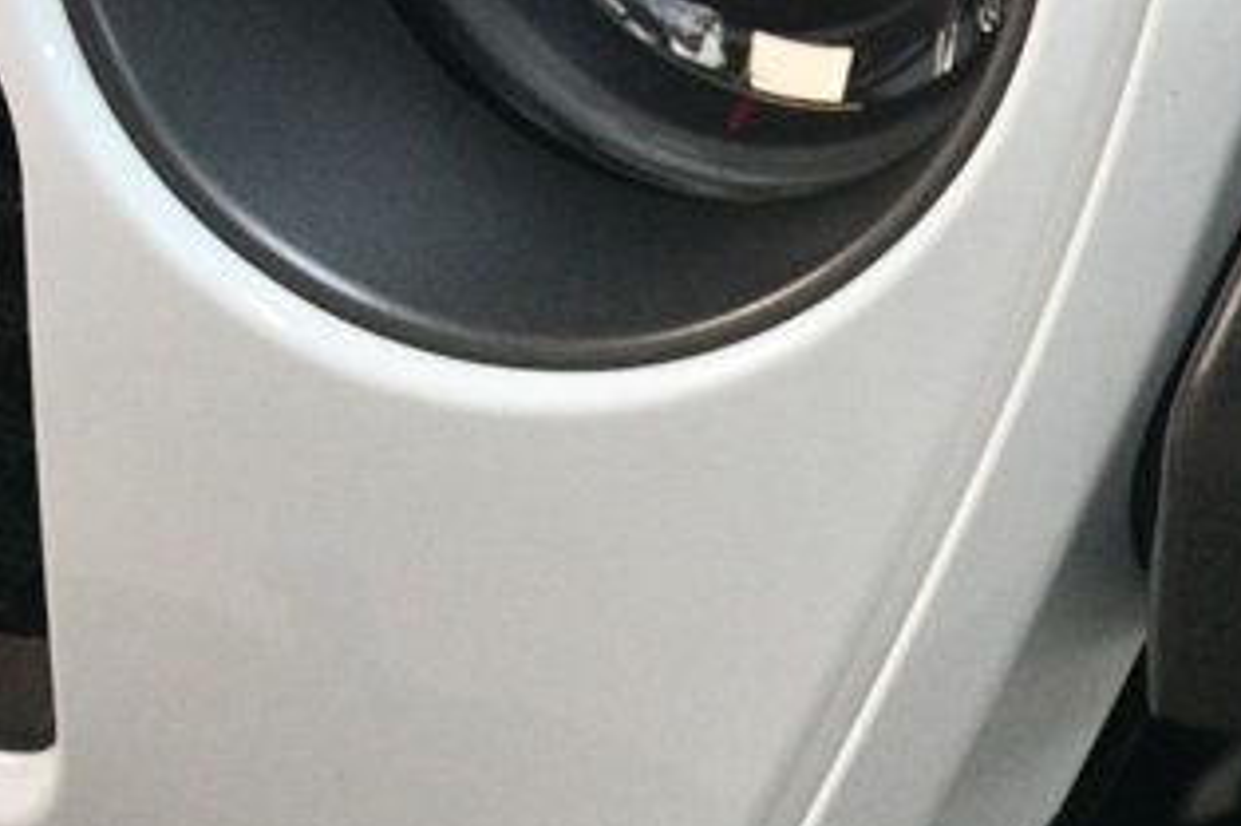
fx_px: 4375
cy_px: 332
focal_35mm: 127
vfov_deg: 10.8
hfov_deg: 15.4
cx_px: 1609
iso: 3200
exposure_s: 1/125
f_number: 3.8
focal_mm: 26
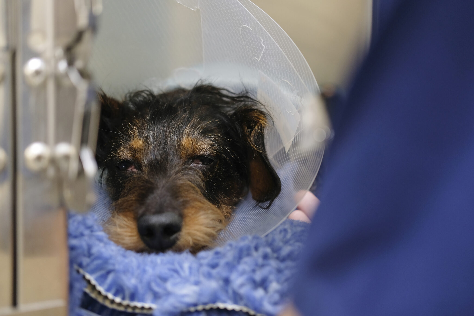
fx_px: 698
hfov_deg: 37.5
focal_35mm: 53
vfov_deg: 25.5
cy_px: 158
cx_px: 237
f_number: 2
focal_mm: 35
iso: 400
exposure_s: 1/125
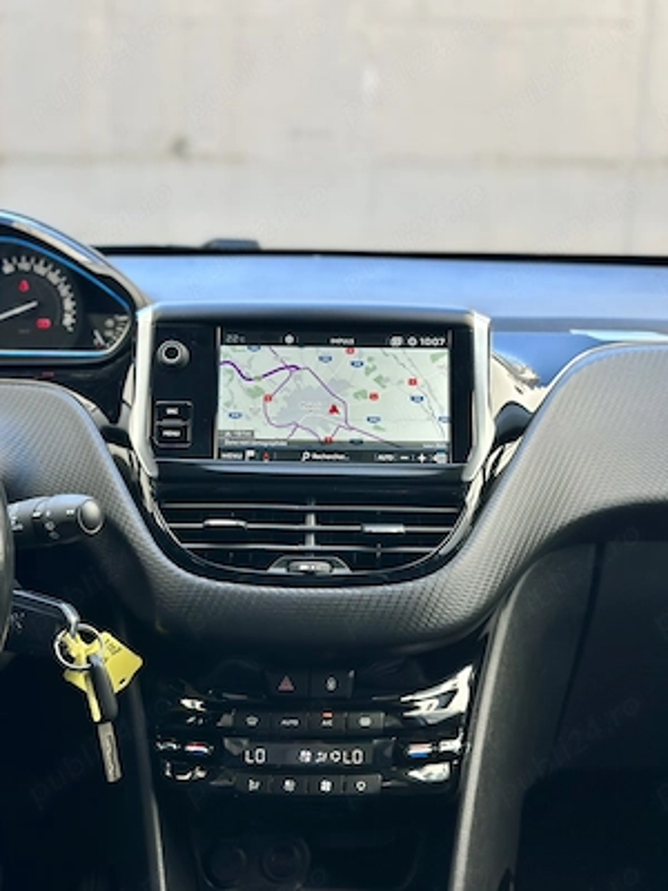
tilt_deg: -12.0
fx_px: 1235
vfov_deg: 39.7
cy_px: 446
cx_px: 334
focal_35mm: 48
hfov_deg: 30.3
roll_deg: -2.9
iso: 80
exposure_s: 1/321
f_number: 1.78
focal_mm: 6.86
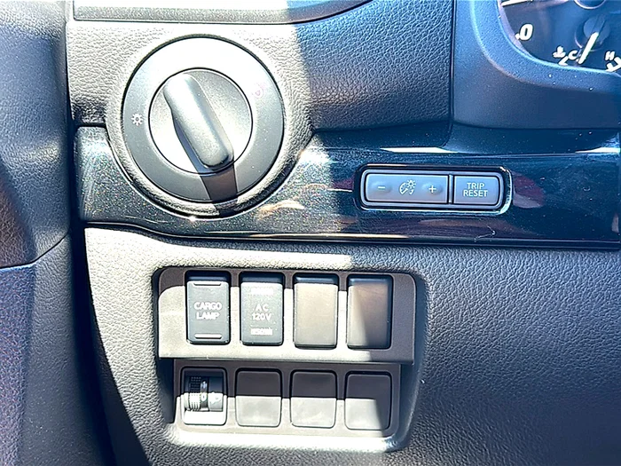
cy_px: 233
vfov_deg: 37.7
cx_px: 310
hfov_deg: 49.0
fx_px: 682
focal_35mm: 38
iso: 80
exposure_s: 1/40
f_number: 1.78
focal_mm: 6.86
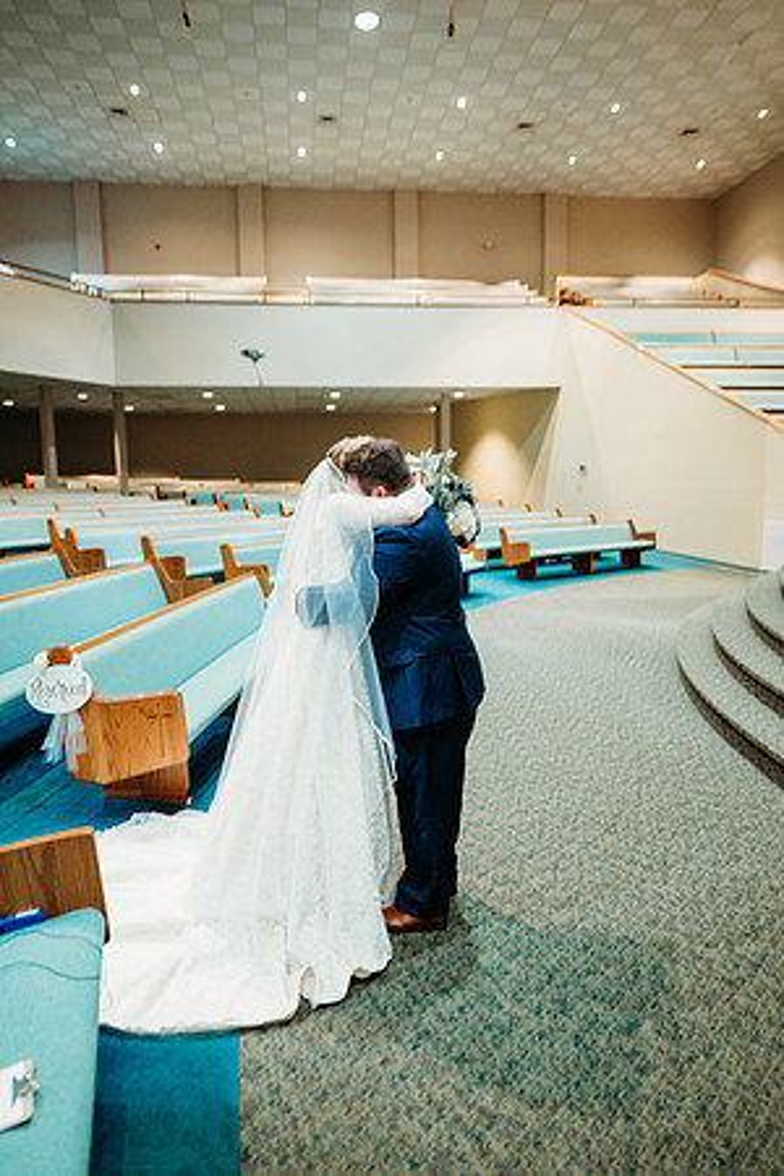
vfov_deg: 73.7
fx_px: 784
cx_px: 392
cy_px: 588
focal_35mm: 24
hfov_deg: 53.1
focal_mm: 24
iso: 2500
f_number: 1.8
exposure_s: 1/100
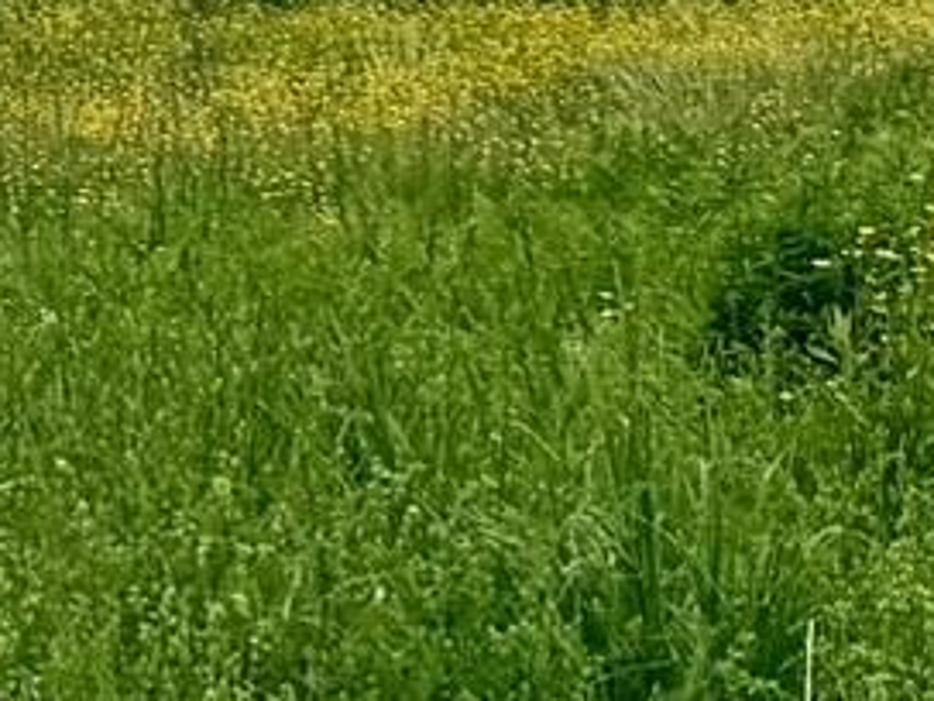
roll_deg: +2.3
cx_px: -622
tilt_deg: +0.2
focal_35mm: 181
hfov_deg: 10.4
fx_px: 4884
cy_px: -1216
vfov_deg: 7.4
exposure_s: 1/6711
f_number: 1.78
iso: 80
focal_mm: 6.76
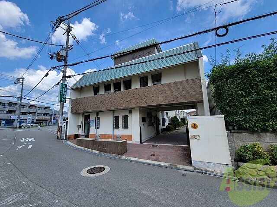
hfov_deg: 106.2
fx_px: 104
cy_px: 104
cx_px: 138
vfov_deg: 89.9
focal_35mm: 13
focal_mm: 2.2
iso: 50
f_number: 2.2
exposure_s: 1/1117
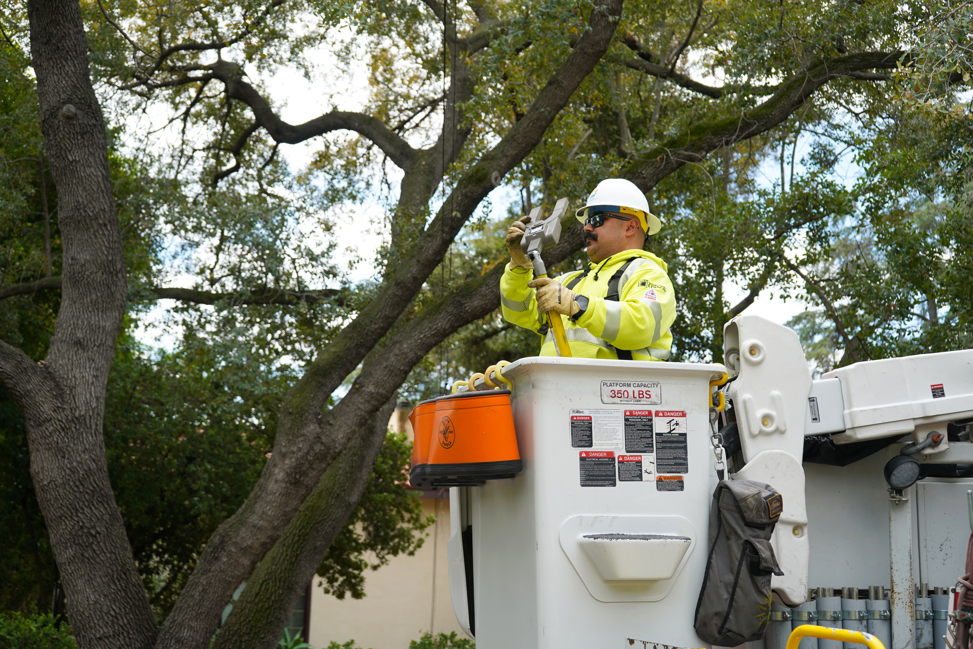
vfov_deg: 27.5
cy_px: 324
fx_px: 1324
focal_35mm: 49
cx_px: 486
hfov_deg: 40.3
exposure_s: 1/250
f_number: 5
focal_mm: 49
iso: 100
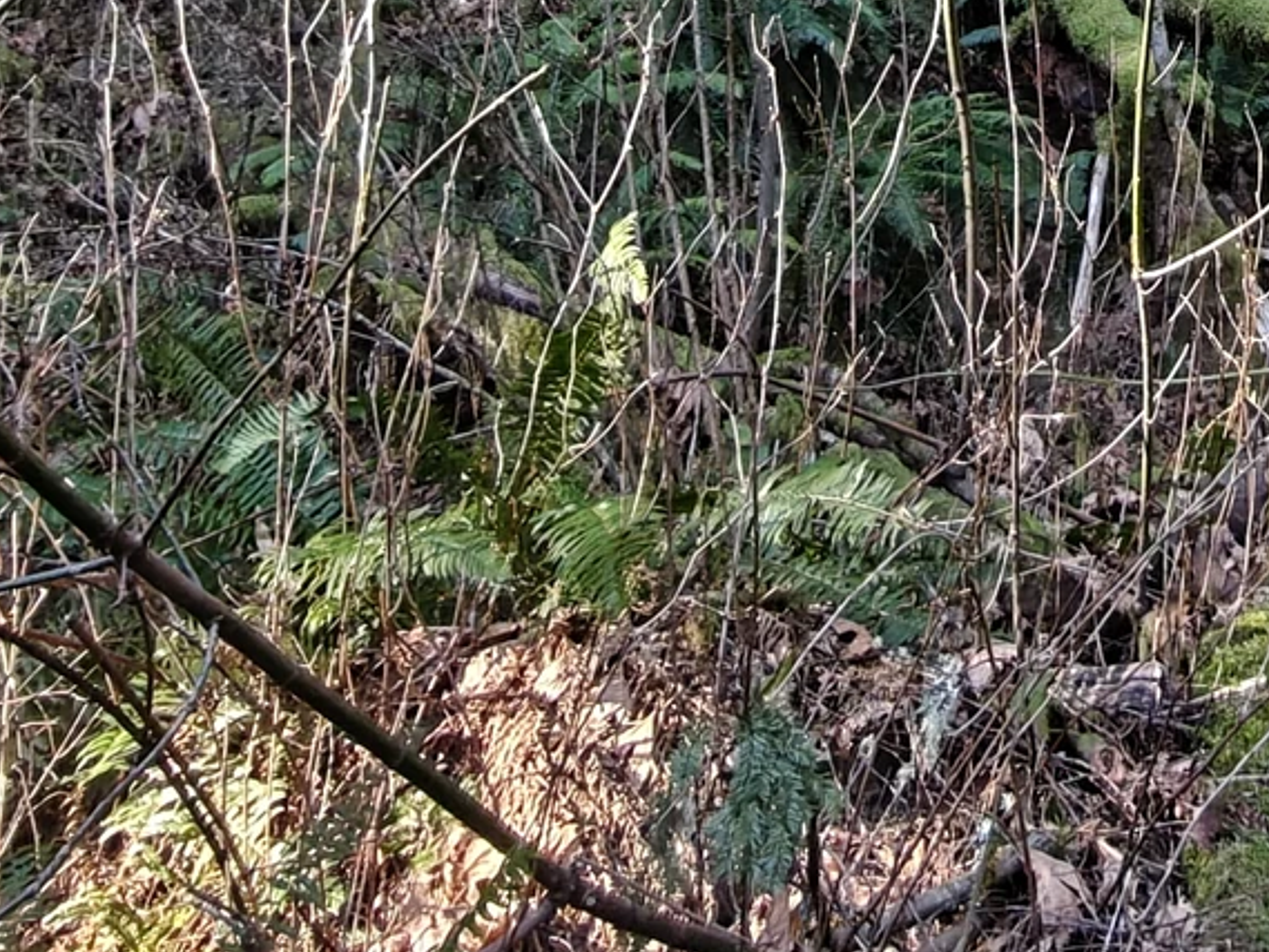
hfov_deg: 30.9
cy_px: -771
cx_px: 1265
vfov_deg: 19.1
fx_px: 2127
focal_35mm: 58
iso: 1250
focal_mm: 2.3
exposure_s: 1/170
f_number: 2
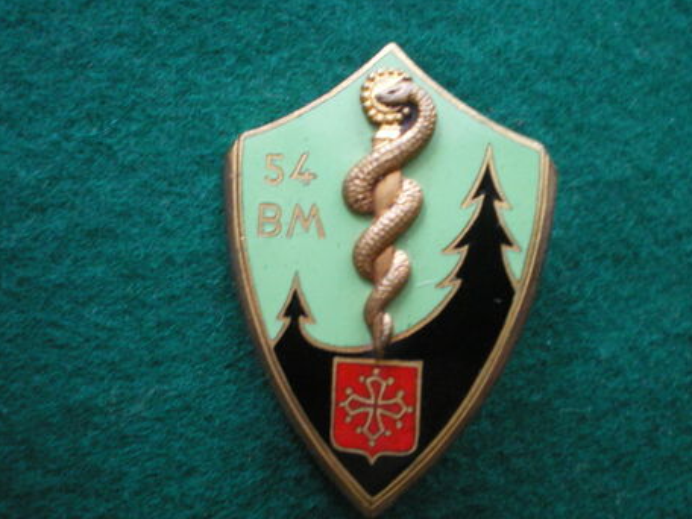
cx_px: 335
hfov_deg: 46.8
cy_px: 270
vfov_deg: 36.0
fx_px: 800
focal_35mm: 40
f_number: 3.1
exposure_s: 1/20
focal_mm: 6.3
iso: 400
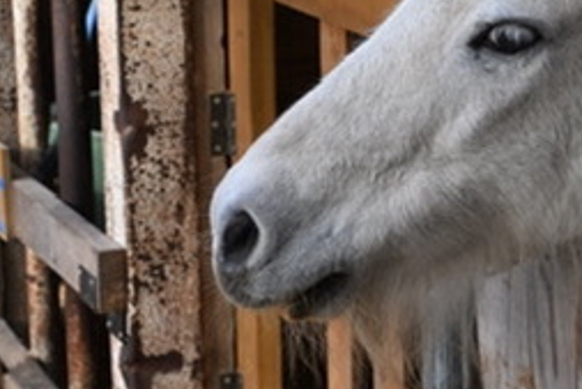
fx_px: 1579
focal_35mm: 98
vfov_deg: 13.9
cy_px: 49
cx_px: 603
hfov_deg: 20.1
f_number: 6.3
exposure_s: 1/1600
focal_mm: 30.5
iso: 1250
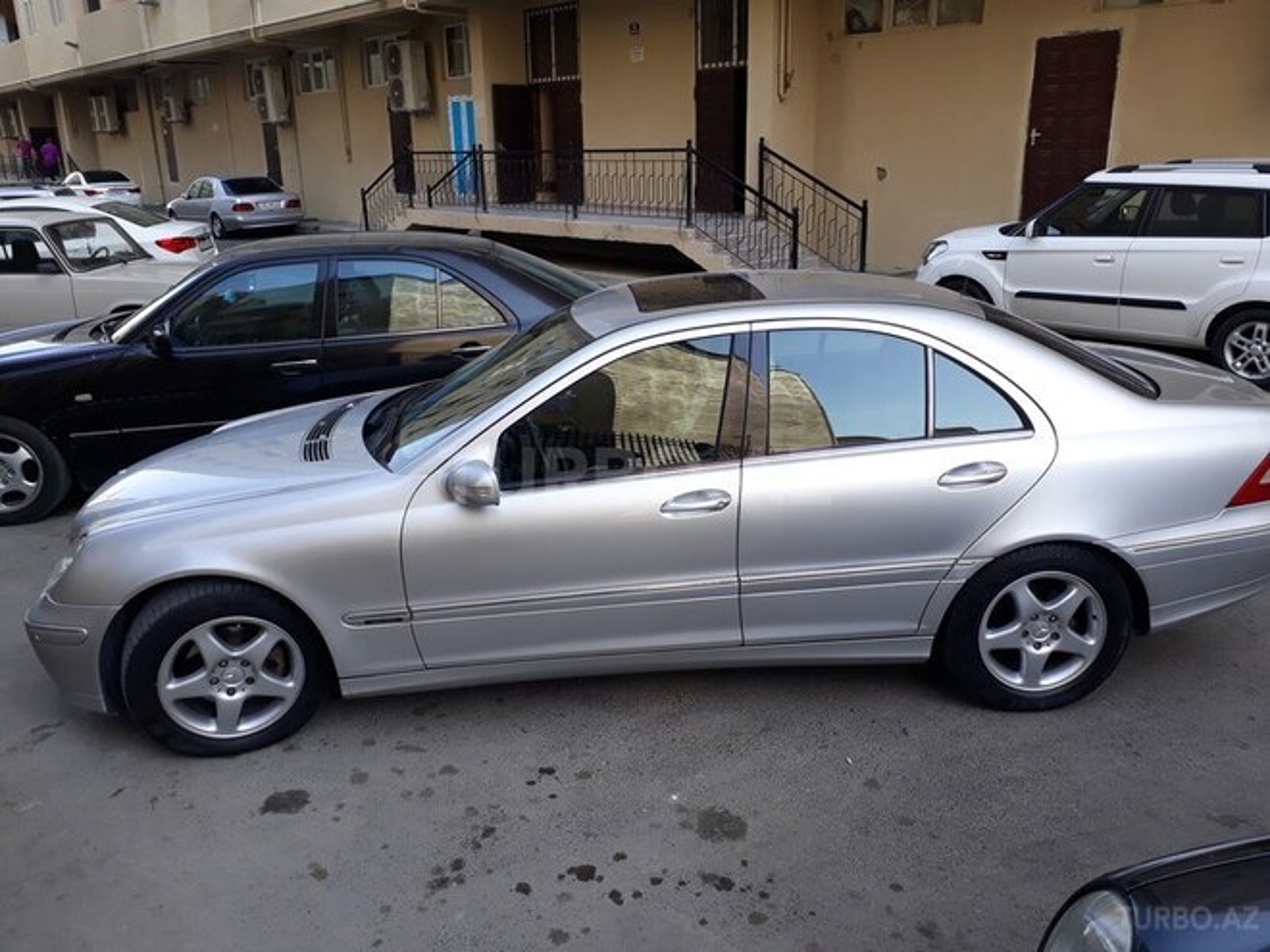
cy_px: 476
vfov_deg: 51.4
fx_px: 991
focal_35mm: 27
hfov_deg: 65.3
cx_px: 635
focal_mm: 3.6
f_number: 1.9
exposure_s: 1/246
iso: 40
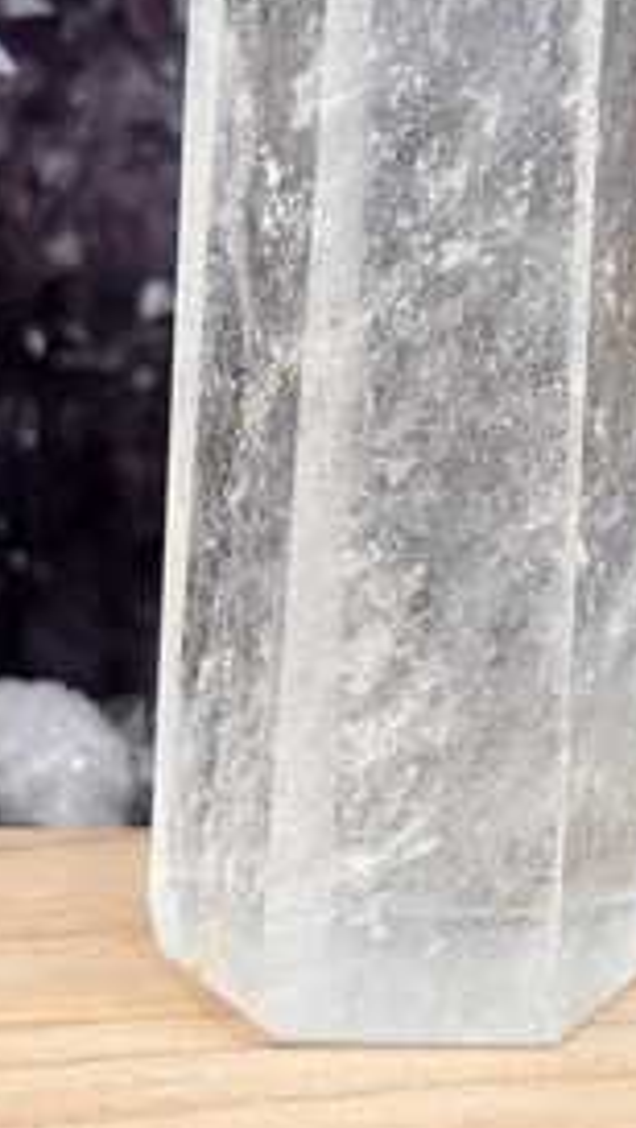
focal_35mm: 83
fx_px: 2483
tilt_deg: -13.1
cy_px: 529
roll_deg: -0.2
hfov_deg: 14.6
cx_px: 454
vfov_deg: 25.6
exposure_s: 1/40
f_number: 1.6
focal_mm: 5.96
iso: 160
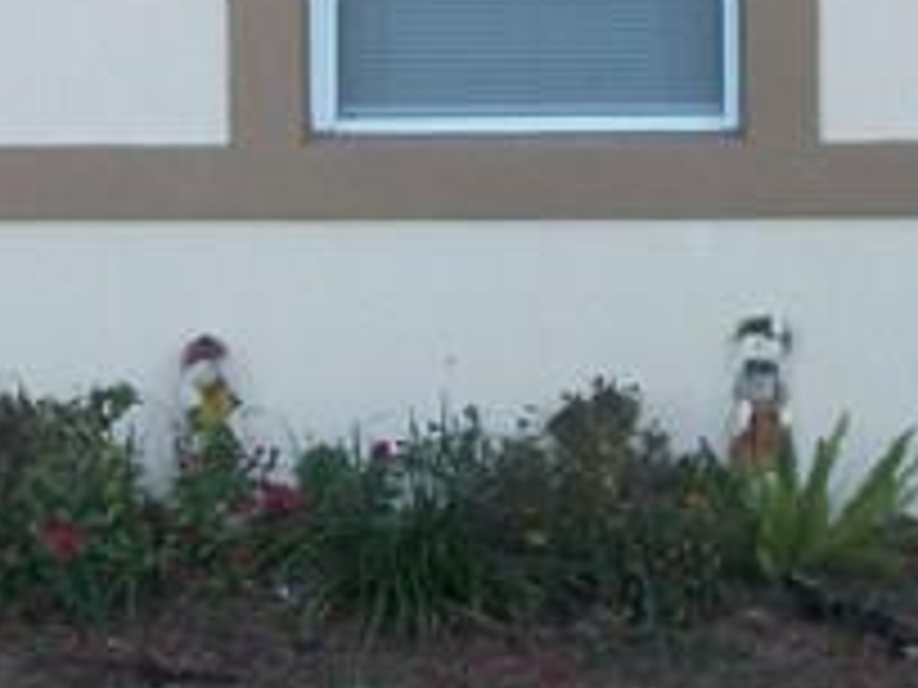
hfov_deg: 12.3
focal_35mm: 161
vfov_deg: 9.2
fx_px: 4270
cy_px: 4
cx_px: 396
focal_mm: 5.7
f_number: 2.9
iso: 80
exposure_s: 1/200
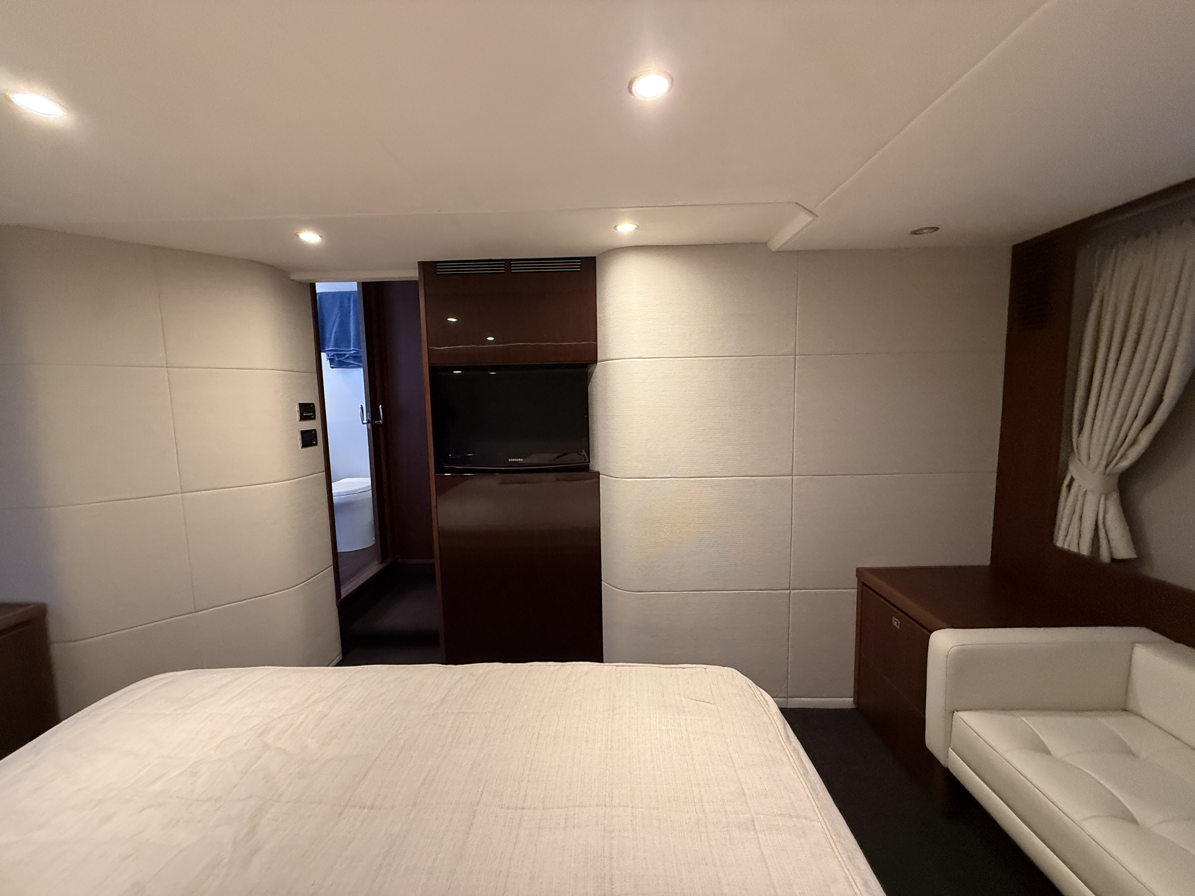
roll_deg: +2.1
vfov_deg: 85.7
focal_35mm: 14
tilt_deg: -3.6
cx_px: 598
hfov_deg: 102.1
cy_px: 448
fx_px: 483
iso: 500
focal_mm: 2.22
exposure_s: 1/60
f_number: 2.2
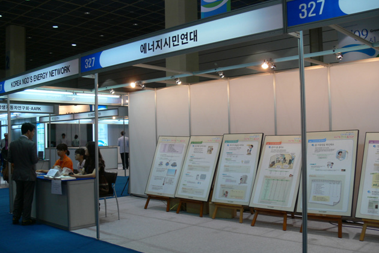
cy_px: 134
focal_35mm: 37
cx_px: 187
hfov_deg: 51.9
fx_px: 389
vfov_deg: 35.9
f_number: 2.8
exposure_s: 1/40
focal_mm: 7.4
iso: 80
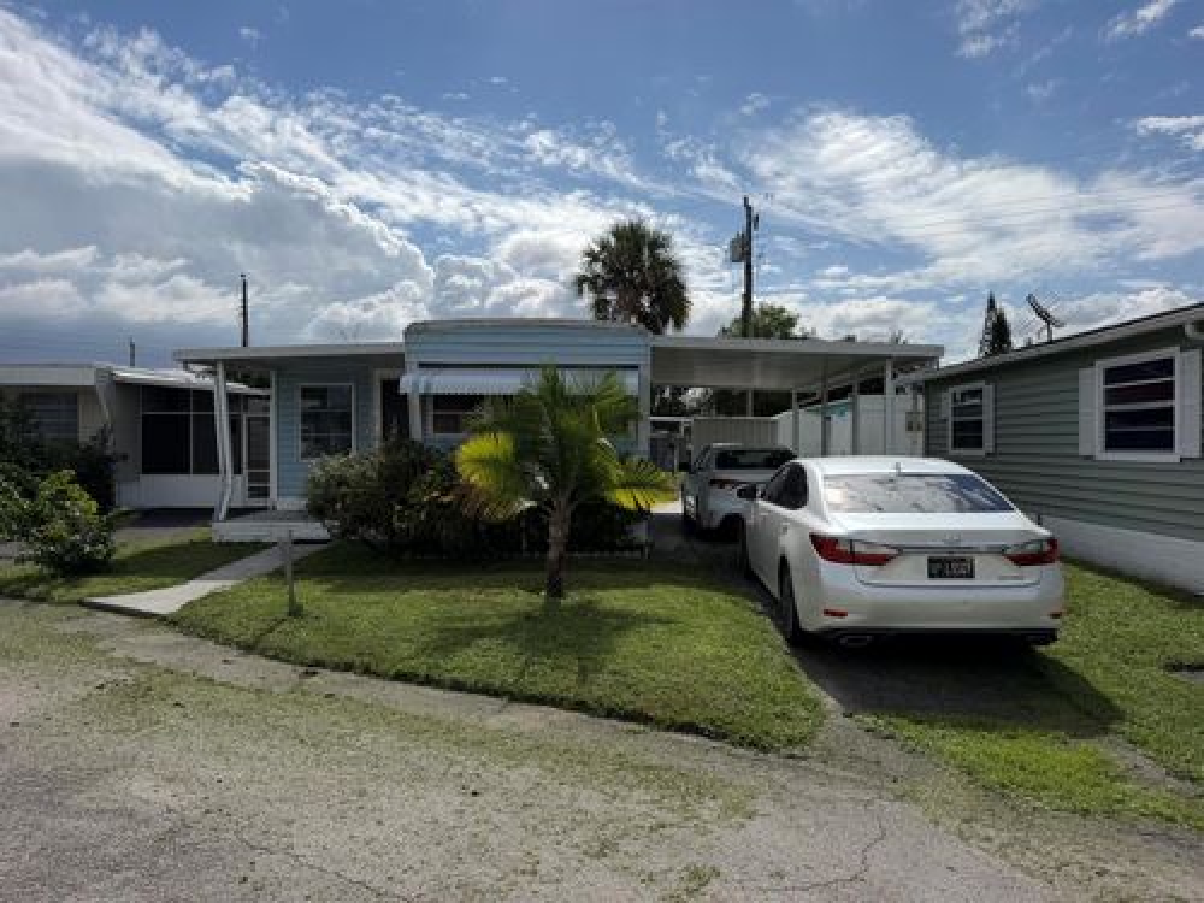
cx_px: 602
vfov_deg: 56.8
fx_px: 835
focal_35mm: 24
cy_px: 452
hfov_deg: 71.6
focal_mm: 6.76
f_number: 1.78
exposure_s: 1/14286
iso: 80
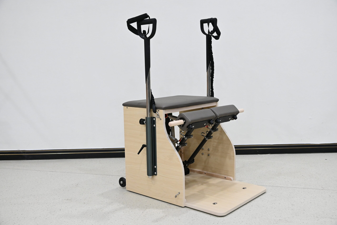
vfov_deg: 34.2
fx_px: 365
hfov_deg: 49.6
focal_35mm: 39
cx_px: 168
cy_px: 112
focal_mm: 26
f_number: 5
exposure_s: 1/100
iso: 1600
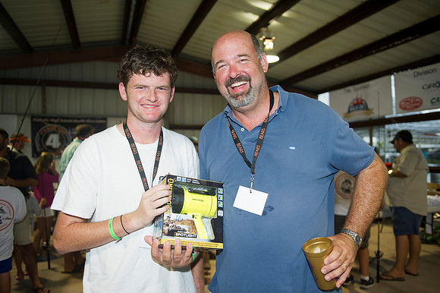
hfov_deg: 65.5
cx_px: 220
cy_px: 146
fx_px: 342
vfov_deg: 46.4
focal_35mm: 28
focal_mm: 28
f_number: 2.8
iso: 400
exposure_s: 1/160
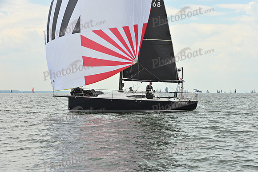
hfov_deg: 22.6
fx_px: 645
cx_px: 129
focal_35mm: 90
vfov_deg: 15.2
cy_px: 86
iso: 320
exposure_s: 1/1250
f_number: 7.1
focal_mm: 90
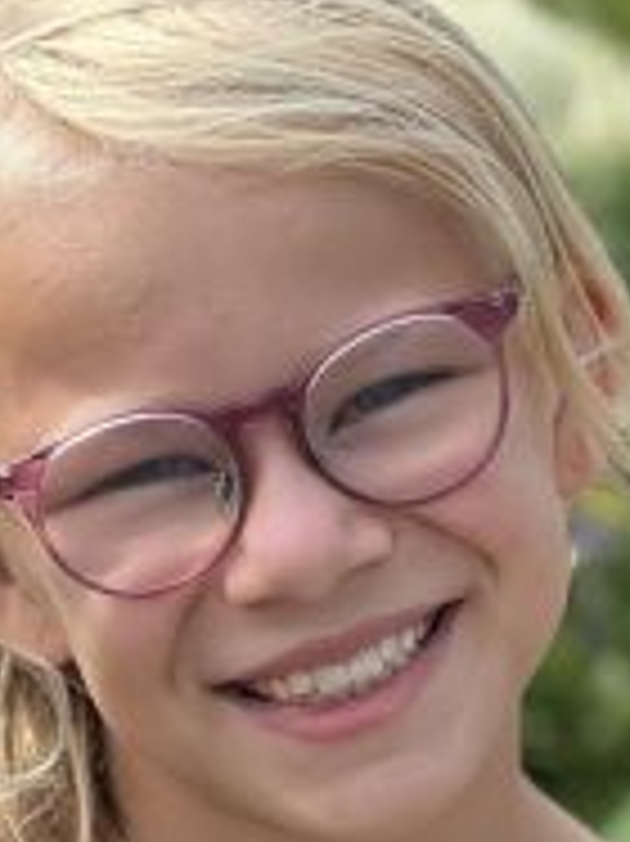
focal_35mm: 247
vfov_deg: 7.9
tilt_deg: -15.9
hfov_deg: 6.0
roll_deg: +1.0
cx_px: 216
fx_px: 6001
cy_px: 1090
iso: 25
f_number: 2.8
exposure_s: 1/288
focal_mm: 9
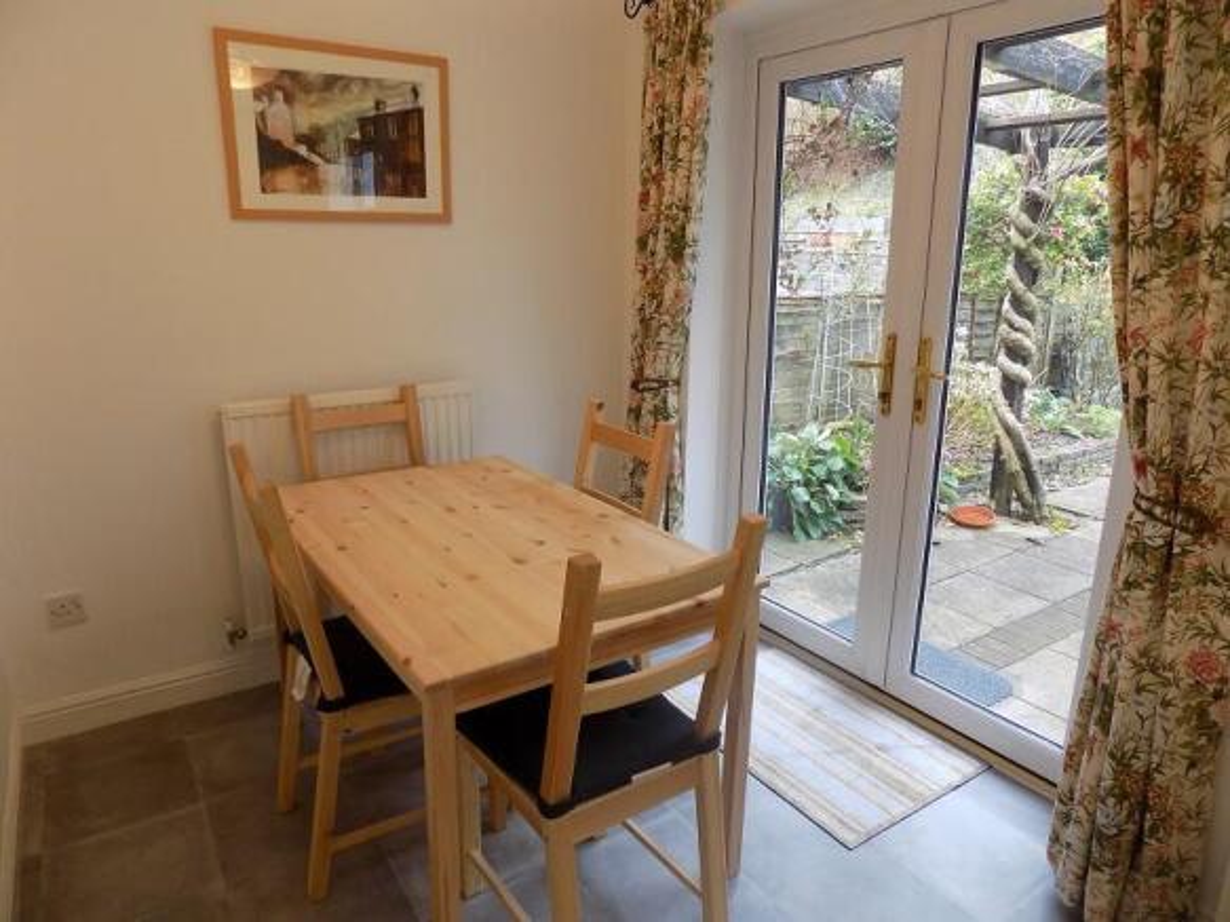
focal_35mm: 23
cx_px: 615
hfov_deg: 73.9
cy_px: 461
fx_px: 817
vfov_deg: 58.9
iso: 140
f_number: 3.1
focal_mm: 4
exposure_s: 1/30
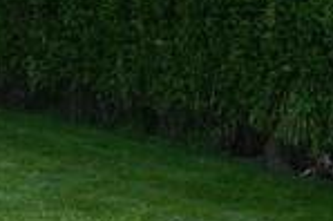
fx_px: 1608
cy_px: -176
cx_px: -196
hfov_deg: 11.3
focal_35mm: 174
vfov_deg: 7.6
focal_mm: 16
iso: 100
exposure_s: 1/80
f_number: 7.1
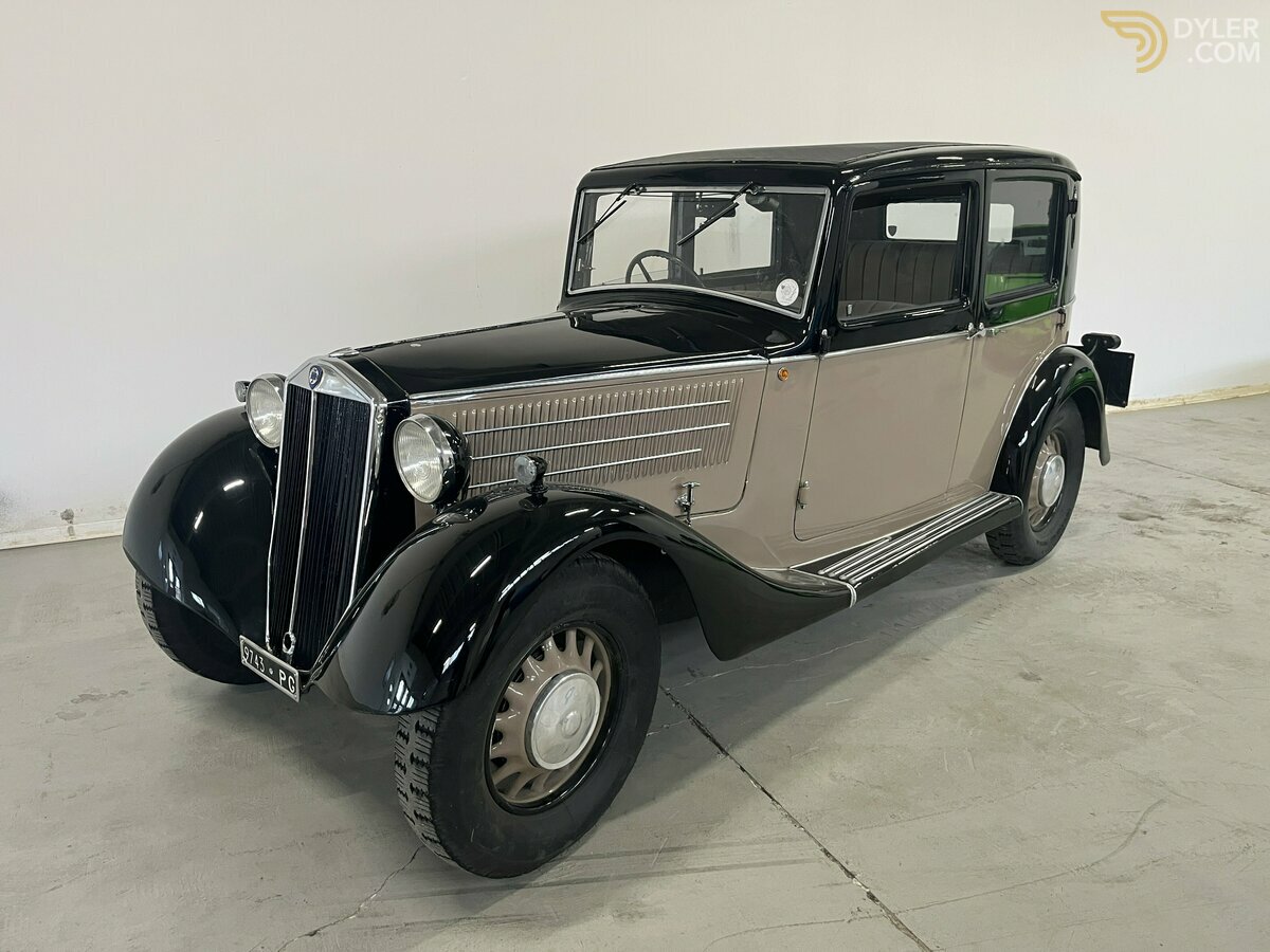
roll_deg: -0.1
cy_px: 476
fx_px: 954
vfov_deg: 53.1
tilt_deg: -15.1
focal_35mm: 26
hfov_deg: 67.3
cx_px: 635
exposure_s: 1/50
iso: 125
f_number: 1.6
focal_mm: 5.1
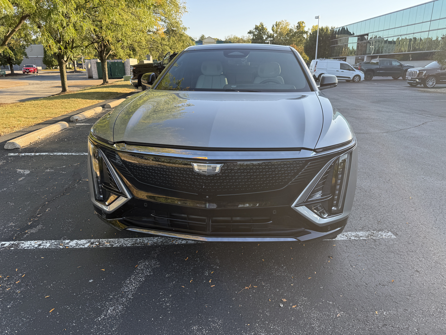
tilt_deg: -17.3
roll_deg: +0.7
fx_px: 309
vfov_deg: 56.8
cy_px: 168
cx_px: 223
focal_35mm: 24
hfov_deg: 71.6
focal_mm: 6.76
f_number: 1.78
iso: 80
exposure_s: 1/602
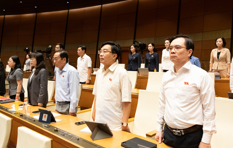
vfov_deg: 41.0
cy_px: 64
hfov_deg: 60.6
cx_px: 137
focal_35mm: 31
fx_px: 198
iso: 4000
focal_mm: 24
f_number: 4.5
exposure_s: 1/160
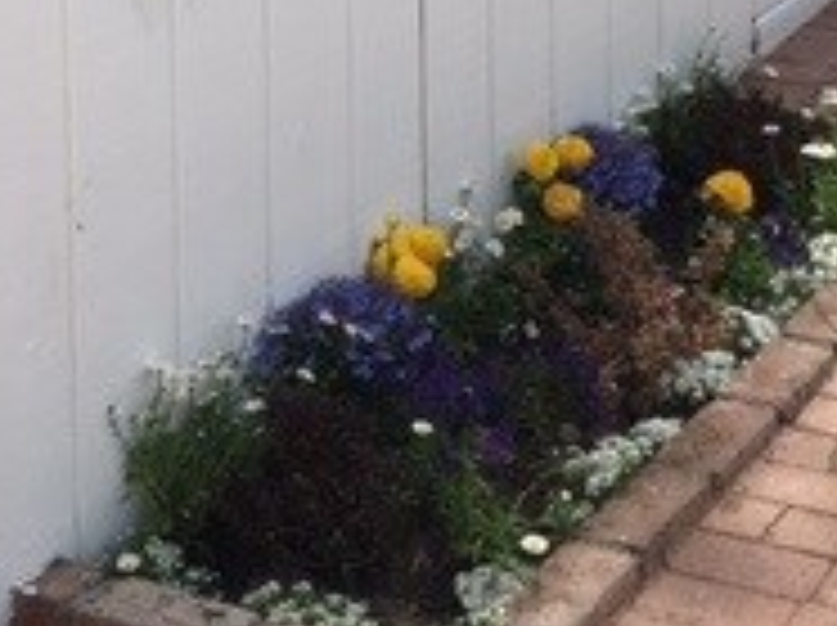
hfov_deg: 19.6
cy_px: -383
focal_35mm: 100
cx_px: 531
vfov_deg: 13.7
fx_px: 2415
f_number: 2.2
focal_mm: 4.15
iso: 25
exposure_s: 1/1832
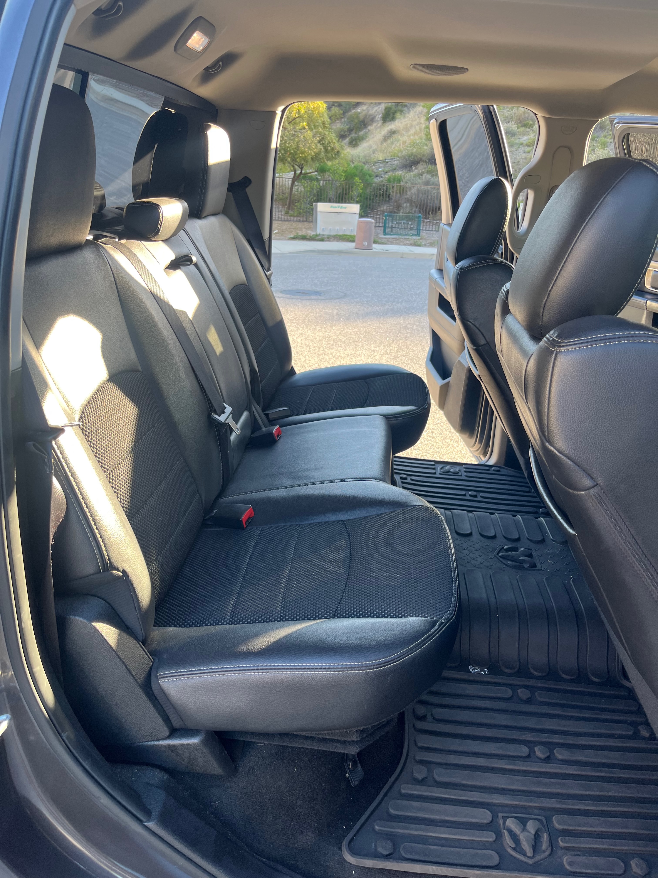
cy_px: 439
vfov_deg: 67.3
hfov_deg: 53.1
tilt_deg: -18.4
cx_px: 329
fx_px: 659
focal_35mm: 26
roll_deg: -3.6
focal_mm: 5.1
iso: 40
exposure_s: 1/122
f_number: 1.6
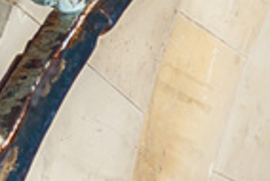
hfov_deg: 7.0
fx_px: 1854
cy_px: 536
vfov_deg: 5.3
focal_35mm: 247
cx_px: 946
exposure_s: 1
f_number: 11
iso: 100
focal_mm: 35
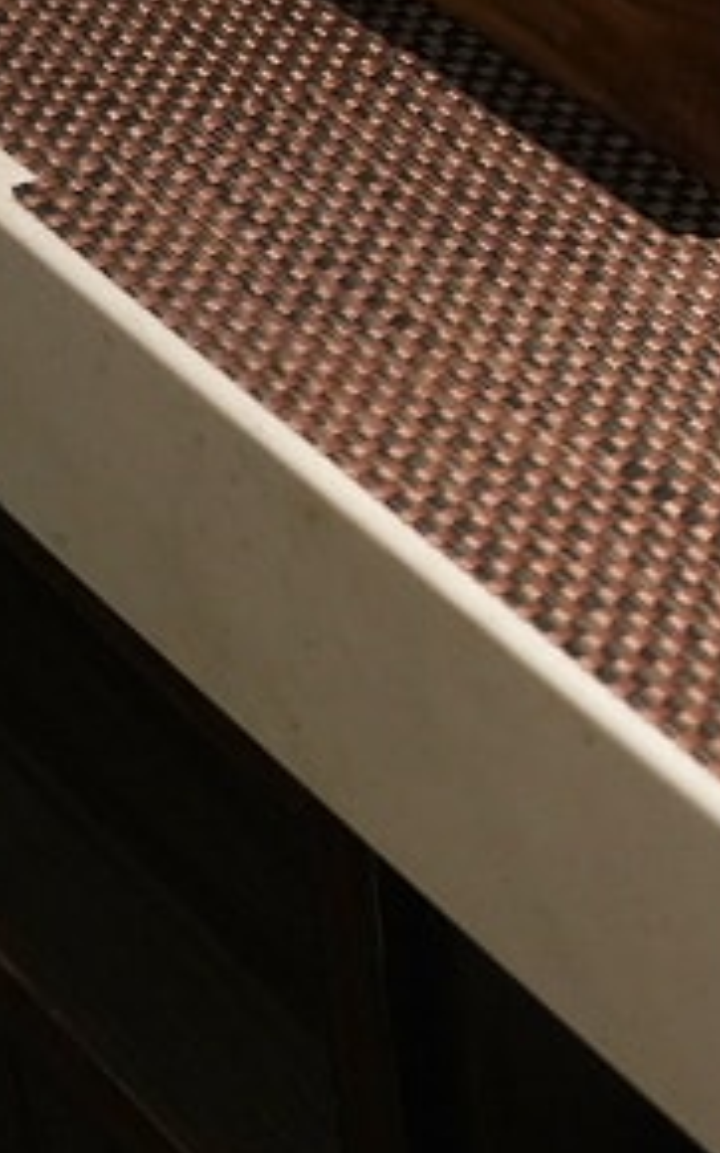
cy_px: -231
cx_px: 2013
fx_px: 3708
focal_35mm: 118
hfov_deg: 9.3
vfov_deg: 16.9
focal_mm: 28
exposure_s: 1/160
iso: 1600
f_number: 2.8
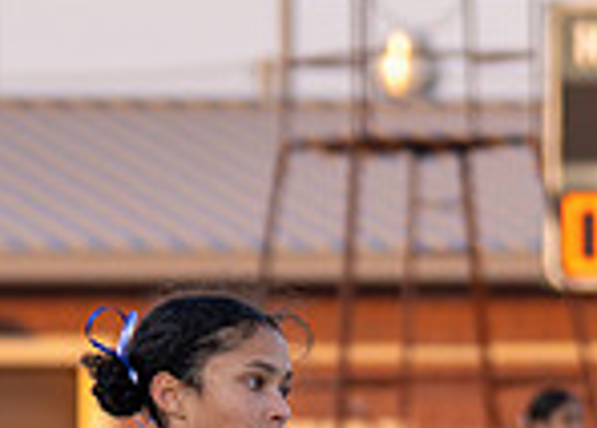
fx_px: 11981
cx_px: 284
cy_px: 1135
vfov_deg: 2.0
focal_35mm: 706
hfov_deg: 2.9
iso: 400
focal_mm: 86
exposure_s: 1/1600
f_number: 2.8
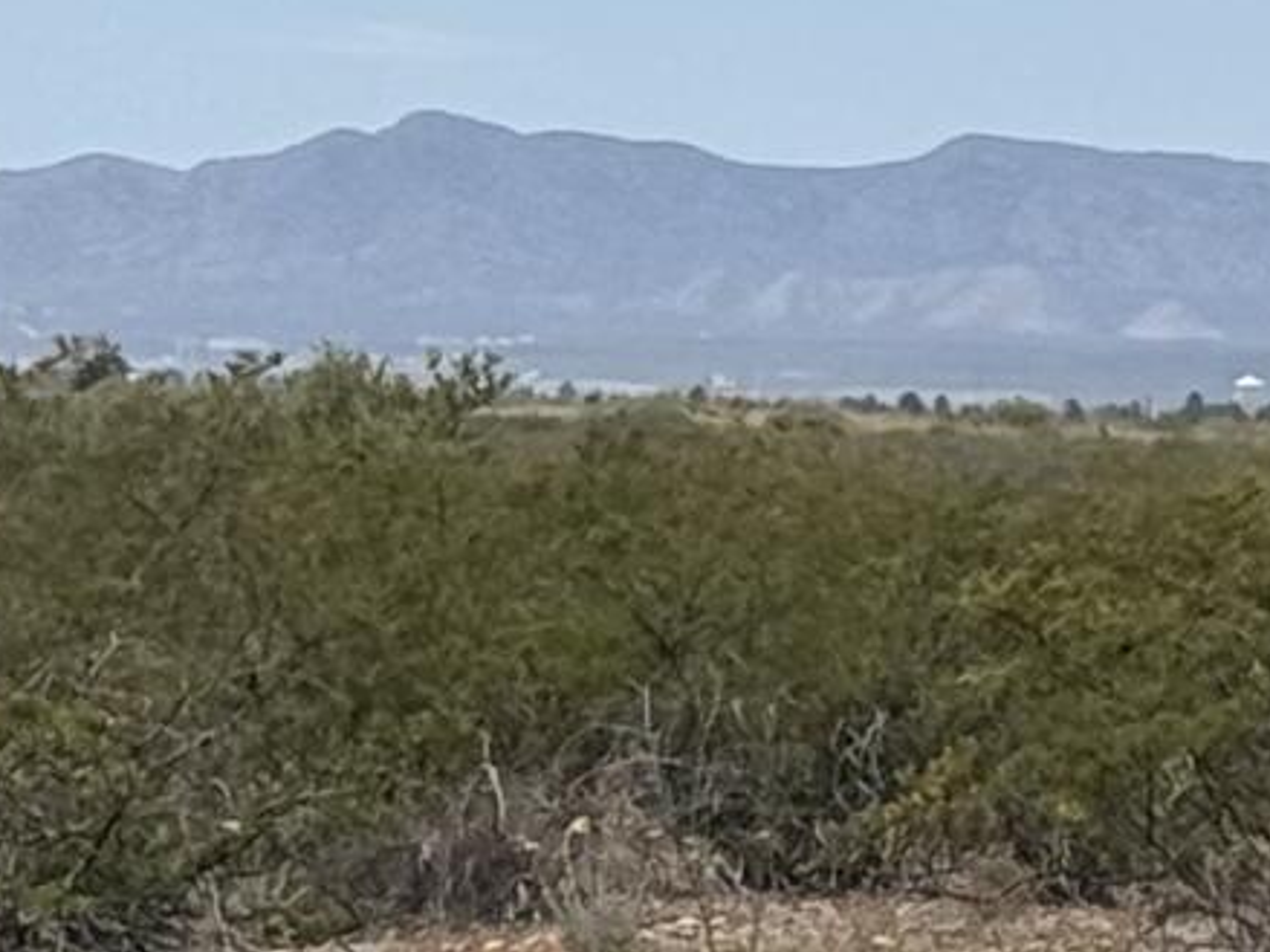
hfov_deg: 6.0
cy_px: 414
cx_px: 642
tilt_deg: +0.2
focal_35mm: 328
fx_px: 12030
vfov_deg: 4.5
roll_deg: -1.3
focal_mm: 6.76
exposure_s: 1/8772
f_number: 1.78
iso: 64
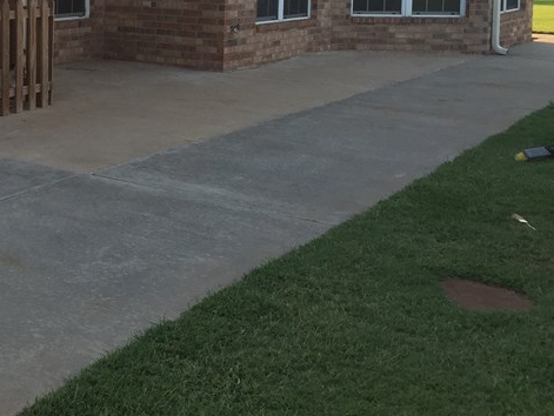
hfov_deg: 28.3
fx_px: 1009
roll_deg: -1.4
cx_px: -32
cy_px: 14
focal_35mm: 63
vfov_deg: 22.5
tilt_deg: -3.4
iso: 32
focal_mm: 4.15
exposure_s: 1/206
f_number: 2.2
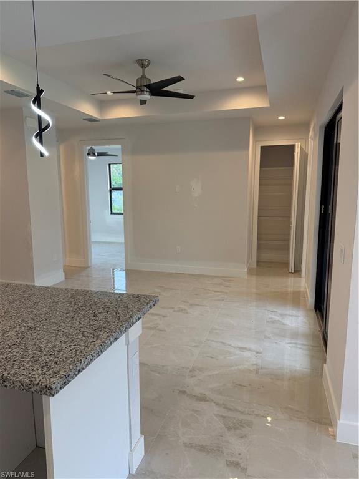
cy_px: 240
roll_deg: +0.1
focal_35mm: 24
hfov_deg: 56.8
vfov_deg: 71.6
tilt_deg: -4.4
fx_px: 332
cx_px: 180
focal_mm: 6.76
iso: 160
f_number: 1.78
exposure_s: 1/215
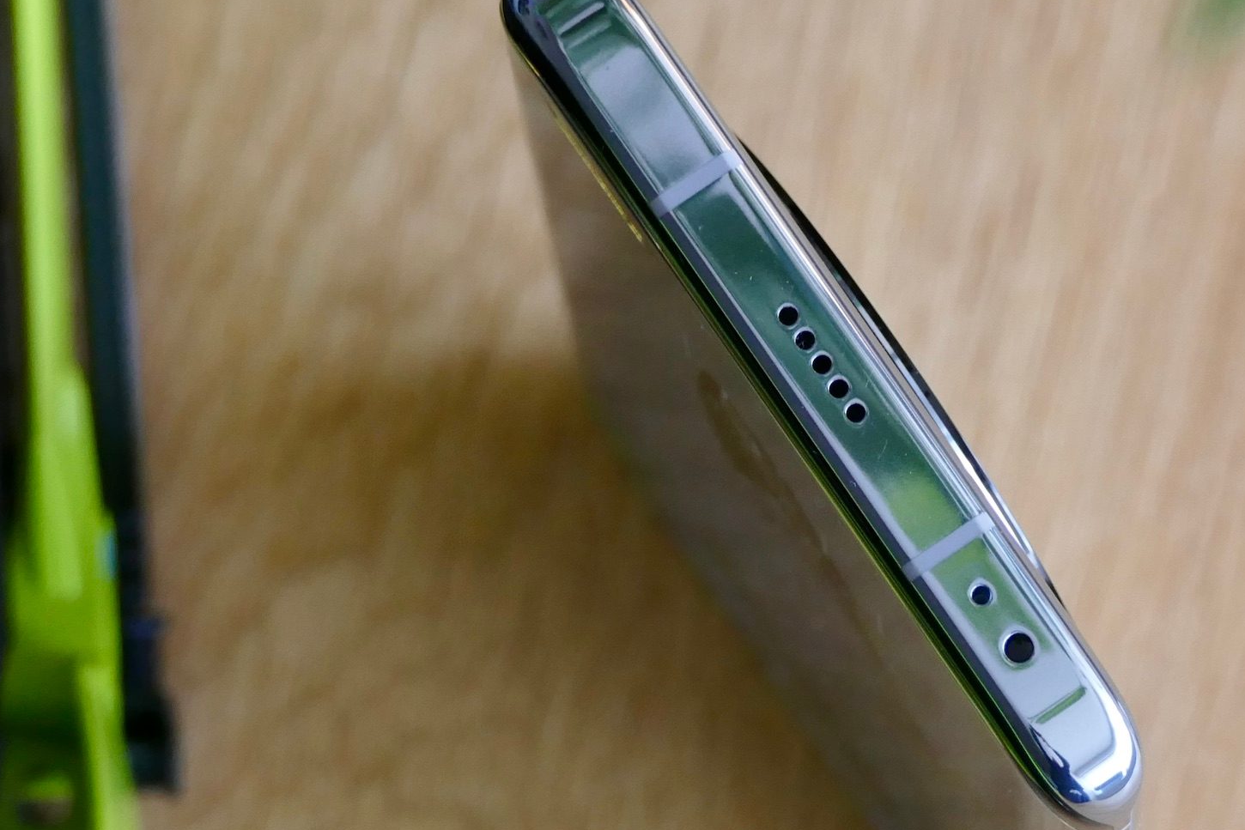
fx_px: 11447
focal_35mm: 331
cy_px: 441
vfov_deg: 4.2
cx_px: 752
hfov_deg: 6.2
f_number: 4.5
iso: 640
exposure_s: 1/100
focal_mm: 58.01
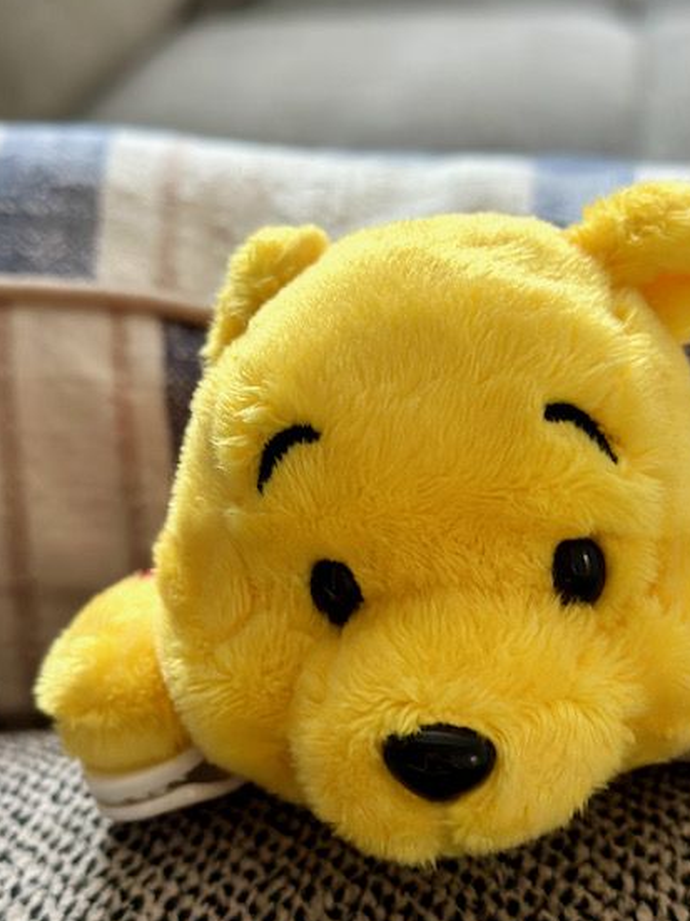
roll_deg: -3.8
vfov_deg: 30.2
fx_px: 1702
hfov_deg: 22.9
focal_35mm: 64
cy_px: 540
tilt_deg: -26.9
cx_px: 423
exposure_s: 1/40
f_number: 1.78
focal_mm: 6.86
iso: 320
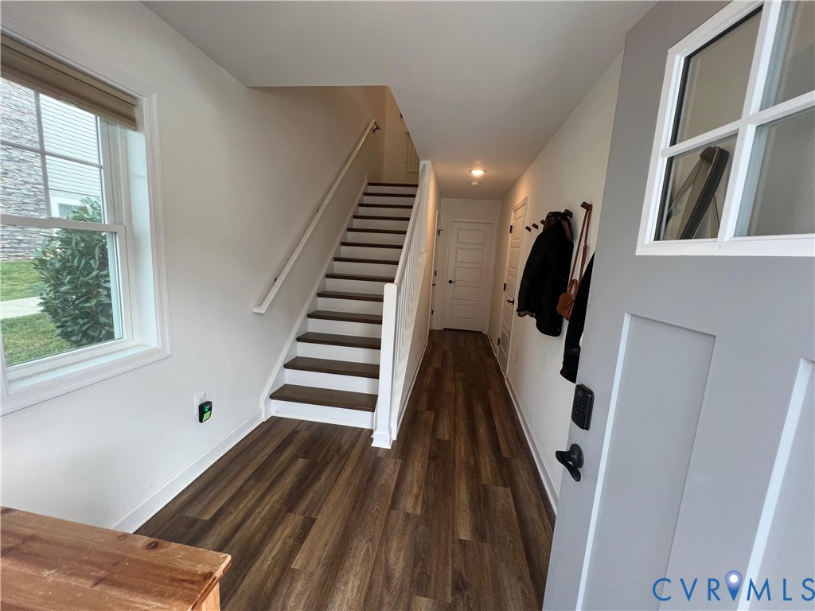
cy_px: 306
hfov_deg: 106.2
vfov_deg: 89.9
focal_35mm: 13
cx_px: 408
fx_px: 306
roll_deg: -2.4
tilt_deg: -8.7
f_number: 1.8
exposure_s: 1/120
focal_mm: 1.57
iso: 80
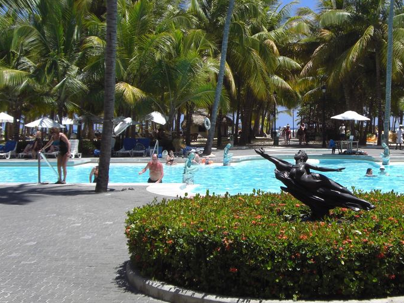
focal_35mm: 58
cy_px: 120
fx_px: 677
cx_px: 297
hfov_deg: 32.7
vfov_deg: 25.2
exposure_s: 1/125
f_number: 8
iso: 64
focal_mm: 6.2
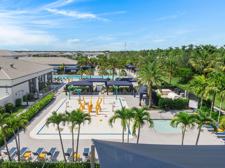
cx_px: 112
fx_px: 156
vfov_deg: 56.8
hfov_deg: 71.6
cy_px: 84
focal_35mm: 24
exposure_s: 1/2000
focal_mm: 4.39
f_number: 2.8
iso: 100
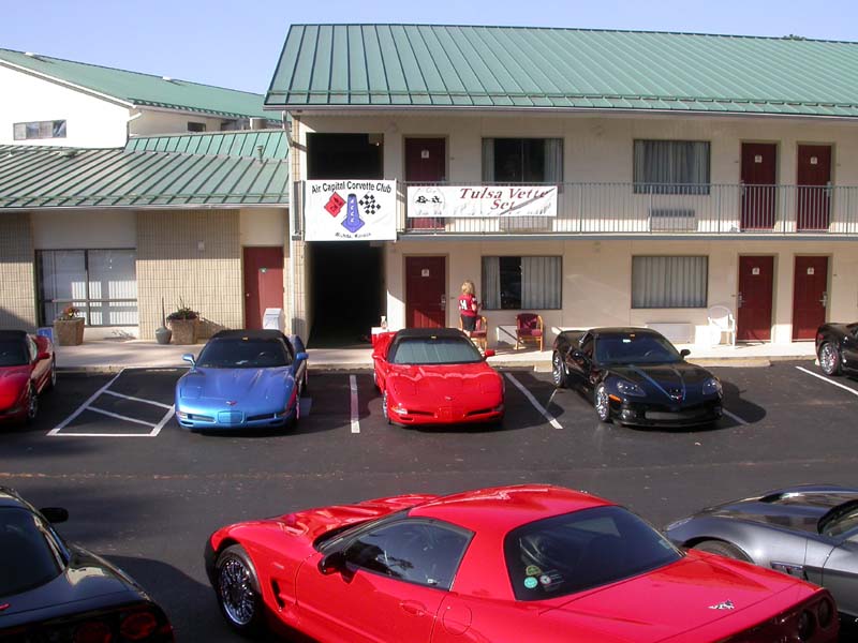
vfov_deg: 37.7
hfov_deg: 49.0
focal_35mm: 38
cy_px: 322
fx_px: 942
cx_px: 429
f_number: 6.7
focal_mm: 7.85
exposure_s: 1/245
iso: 100
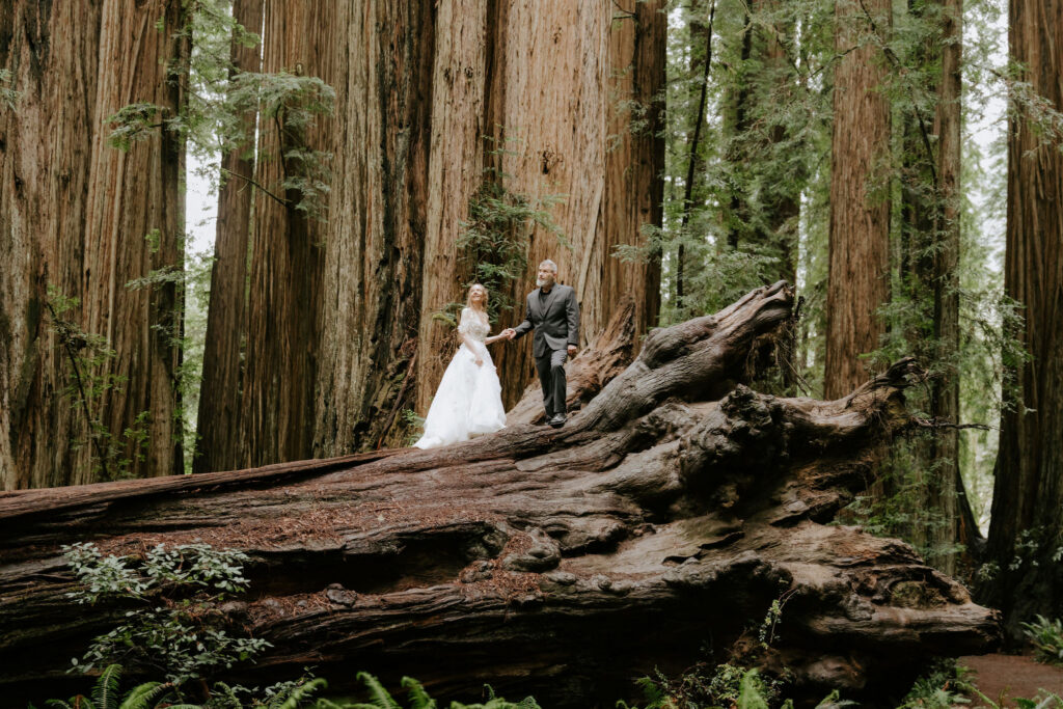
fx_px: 2104
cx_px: 522
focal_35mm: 71
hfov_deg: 28.4
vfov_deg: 19.1
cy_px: 348
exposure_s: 1/250
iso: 3200
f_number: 2.8
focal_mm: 70
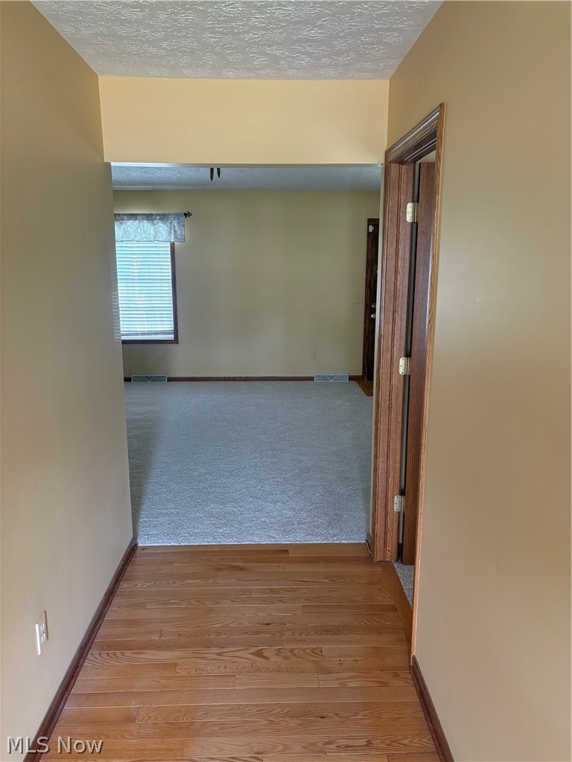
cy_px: 381
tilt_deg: -11.0
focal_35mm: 26
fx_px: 573
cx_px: 286
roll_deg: -0.2
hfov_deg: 53.1
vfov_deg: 67.3
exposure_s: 1/60
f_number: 1.6
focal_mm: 5.96
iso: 200
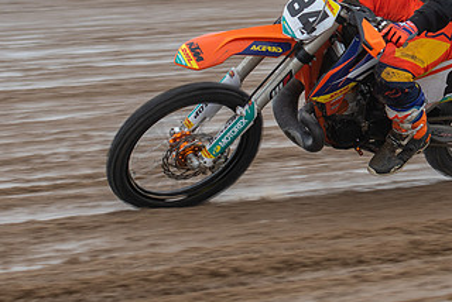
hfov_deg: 10.5
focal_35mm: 195
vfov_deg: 7.0
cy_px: 63
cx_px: 376
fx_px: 2450
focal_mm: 70
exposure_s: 1/400
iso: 200
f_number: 4
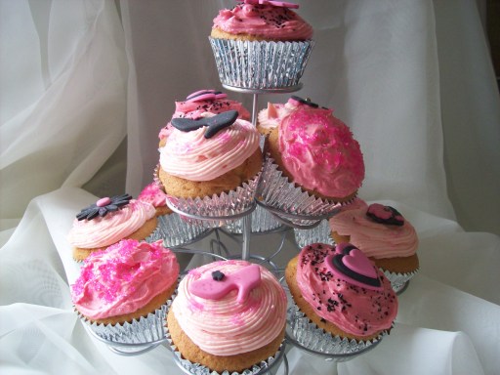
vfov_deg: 39.7
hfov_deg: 51.4
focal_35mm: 36
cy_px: 188
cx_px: 250
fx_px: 520
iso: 132
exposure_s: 1/64
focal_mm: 6
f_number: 2.7
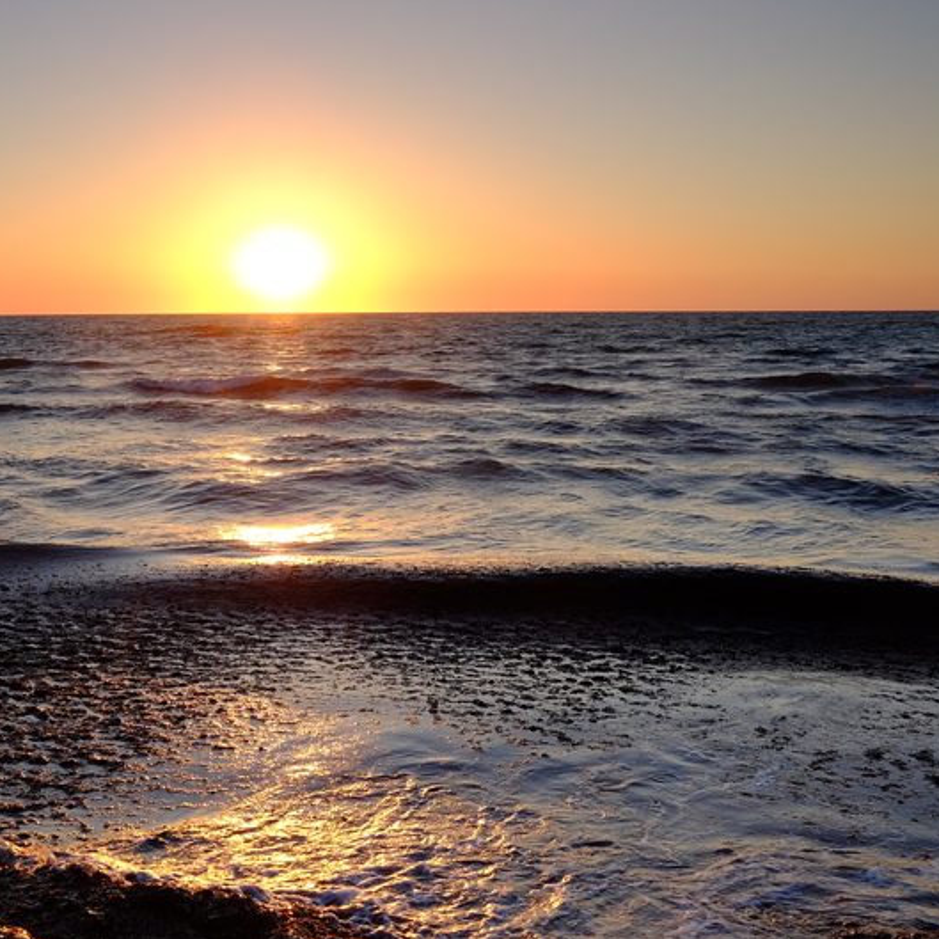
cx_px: 307
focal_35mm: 45
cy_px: 470
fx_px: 1381
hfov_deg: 37.1
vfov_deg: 37.6
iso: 200
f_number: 8
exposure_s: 1/75
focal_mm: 23
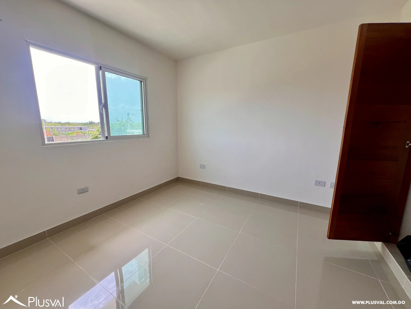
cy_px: 154
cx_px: 206
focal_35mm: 13
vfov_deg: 89.9
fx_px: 154
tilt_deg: -10.5
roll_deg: -0.3
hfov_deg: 106.2
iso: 32
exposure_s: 1/183
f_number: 1.8
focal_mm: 1.57
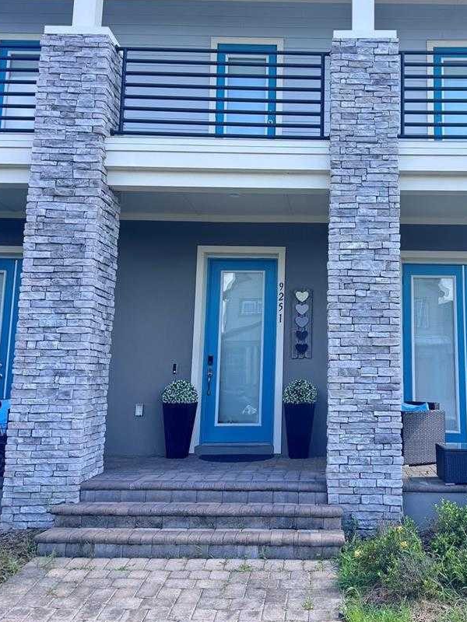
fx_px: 648
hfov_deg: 39.0
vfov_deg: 51.2
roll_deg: -0.3
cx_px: 328
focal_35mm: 36
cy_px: 265
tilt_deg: +9.5
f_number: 1.78
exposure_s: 1/390
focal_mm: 6.76
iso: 80
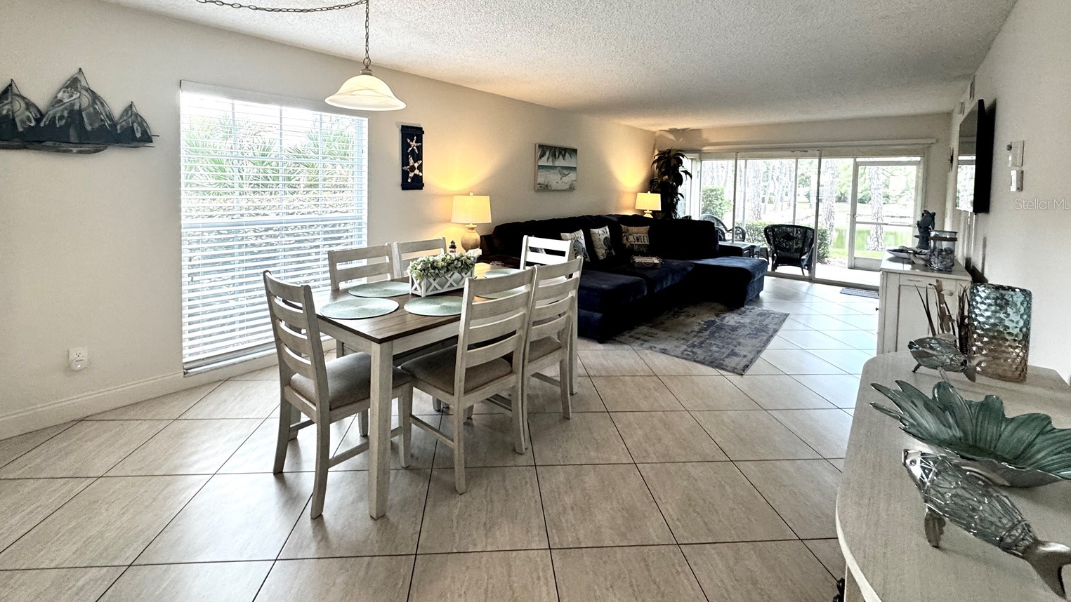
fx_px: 454
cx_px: 519
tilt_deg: -3.1
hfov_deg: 99.3
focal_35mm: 16
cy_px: 203
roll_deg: -1.8
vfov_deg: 65.4
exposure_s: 1/120
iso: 200
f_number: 2.2
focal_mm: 2.22
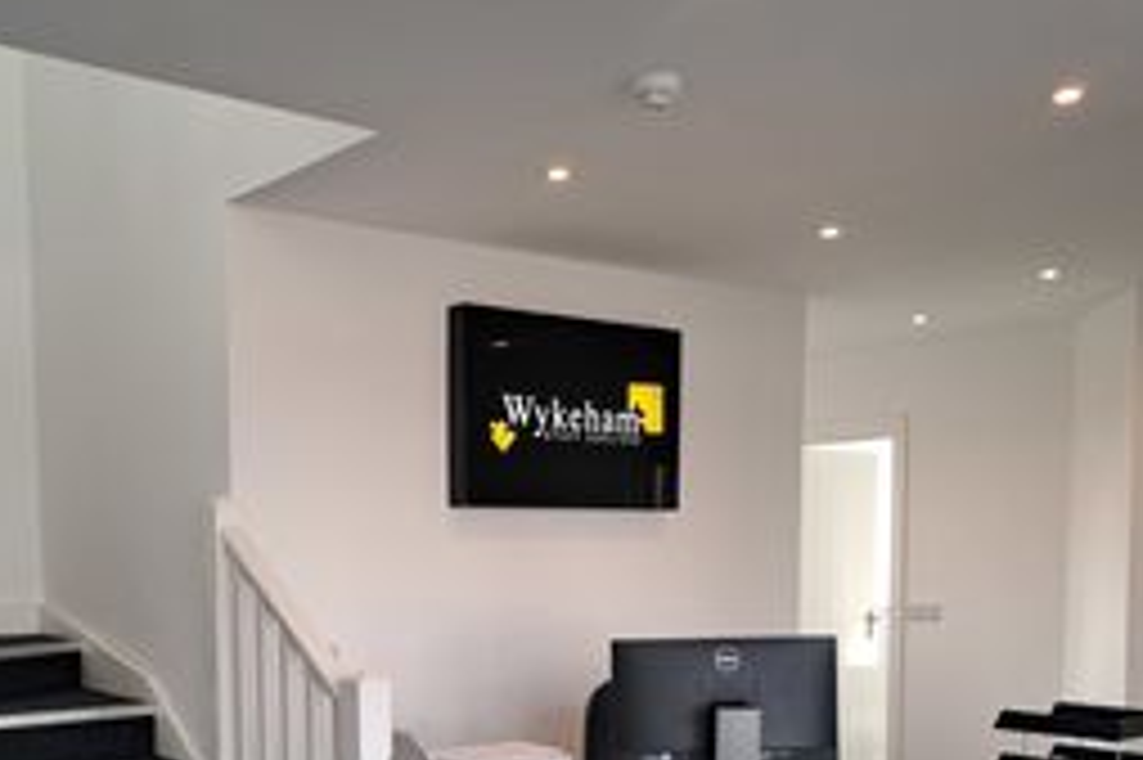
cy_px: 661
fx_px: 1301
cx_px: 513
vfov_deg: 31.3
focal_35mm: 41
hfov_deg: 47.4
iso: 50
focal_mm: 4.65
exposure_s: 1/60
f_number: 1.8
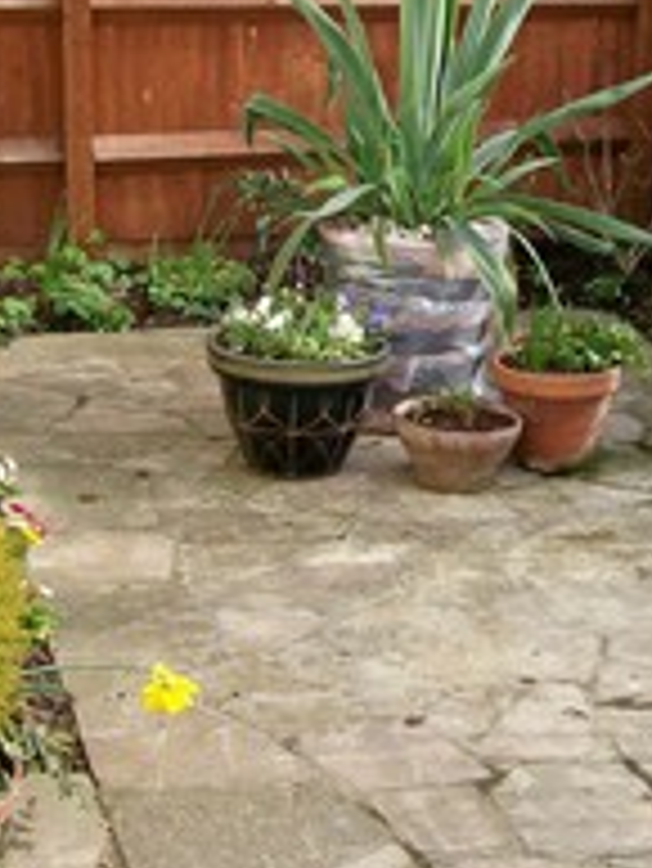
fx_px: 2057
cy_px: 283
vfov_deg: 23.7
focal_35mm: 82
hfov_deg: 17.9
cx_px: 454
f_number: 2.7
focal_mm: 6
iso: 80
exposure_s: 1/810
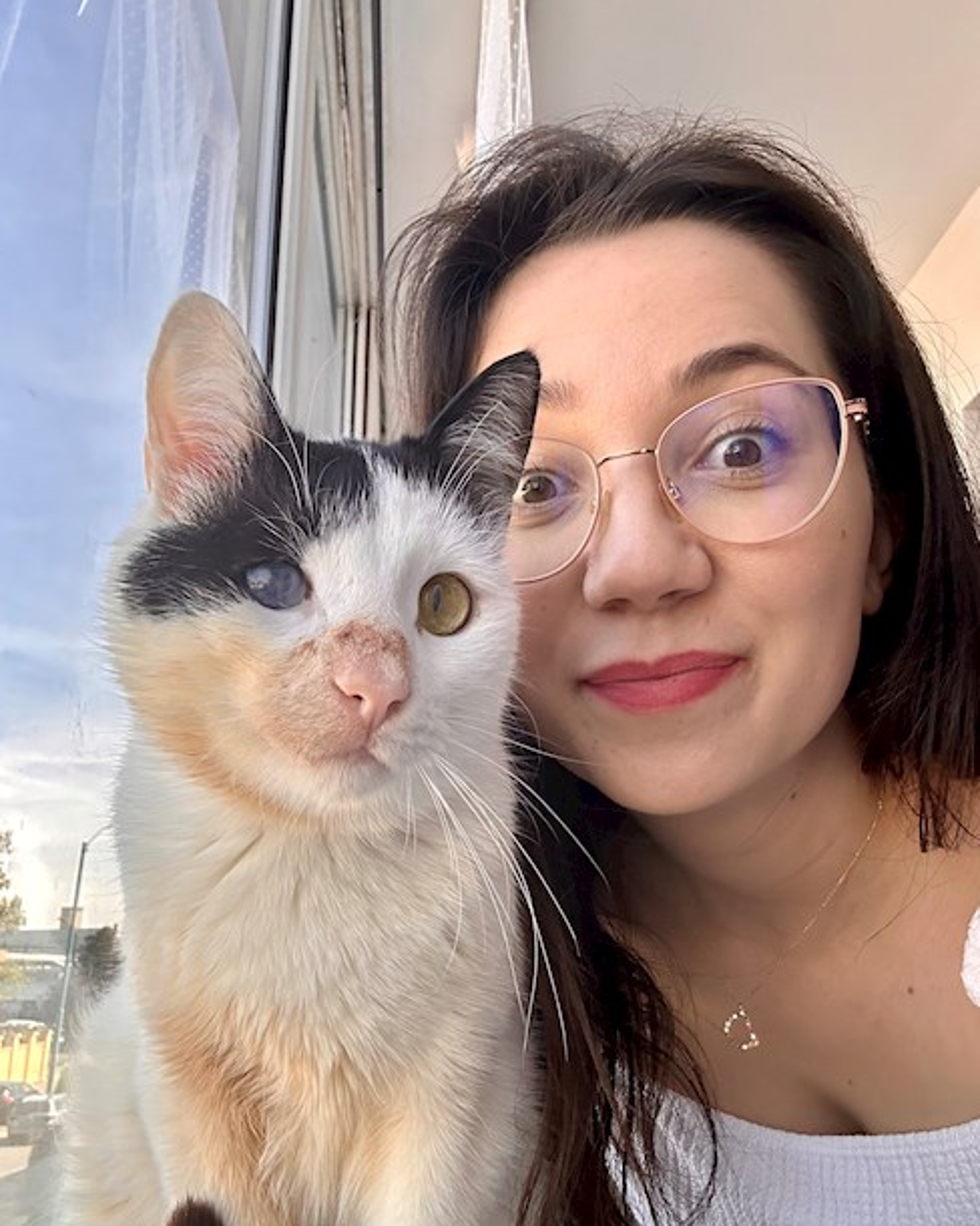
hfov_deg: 45.8
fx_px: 1160
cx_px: 486
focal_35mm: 32
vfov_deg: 55.6
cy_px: 648
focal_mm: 2.69
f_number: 1.9
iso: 40
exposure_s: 1/133
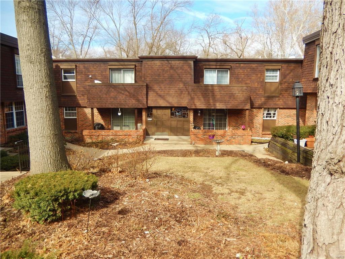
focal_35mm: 25
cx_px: 172
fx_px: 249
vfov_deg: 54.9
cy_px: 130
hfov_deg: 69.4
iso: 125
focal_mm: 4.5
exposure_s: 1/640
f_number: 3.4
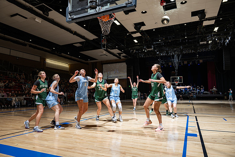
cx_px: 118
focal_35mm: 24
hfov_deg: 73.7
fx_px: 157
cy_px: 78
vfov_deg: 53.2
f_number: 5
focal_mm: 24
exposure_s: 1/100
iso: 80
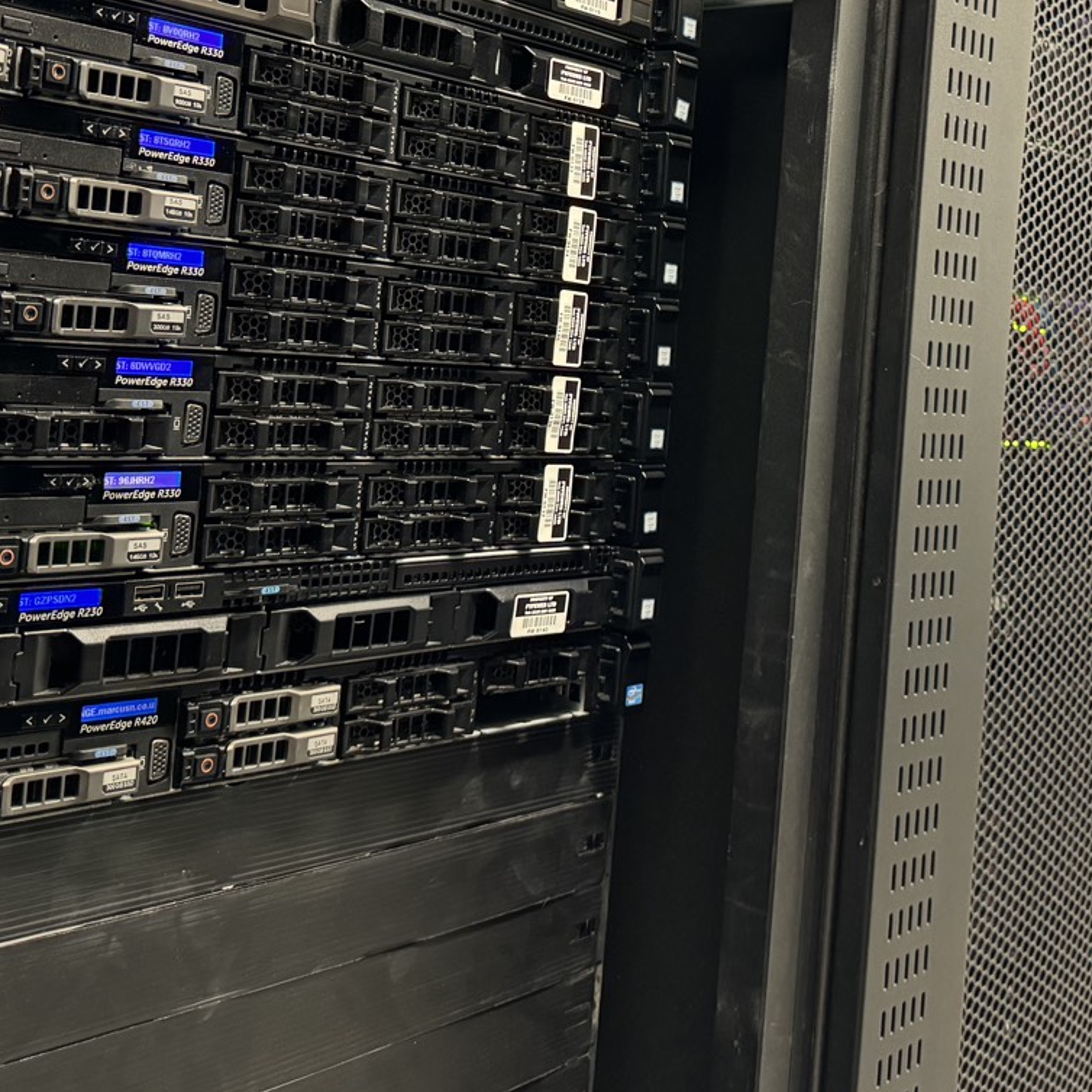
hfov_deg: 37.1
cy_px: 262
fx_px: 1606
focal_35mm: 45
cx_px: 739
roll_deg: -4.7
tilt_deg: +3.7
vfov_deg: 36.6
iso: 800
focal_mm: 6.76
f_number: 1.78
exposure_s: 1/33
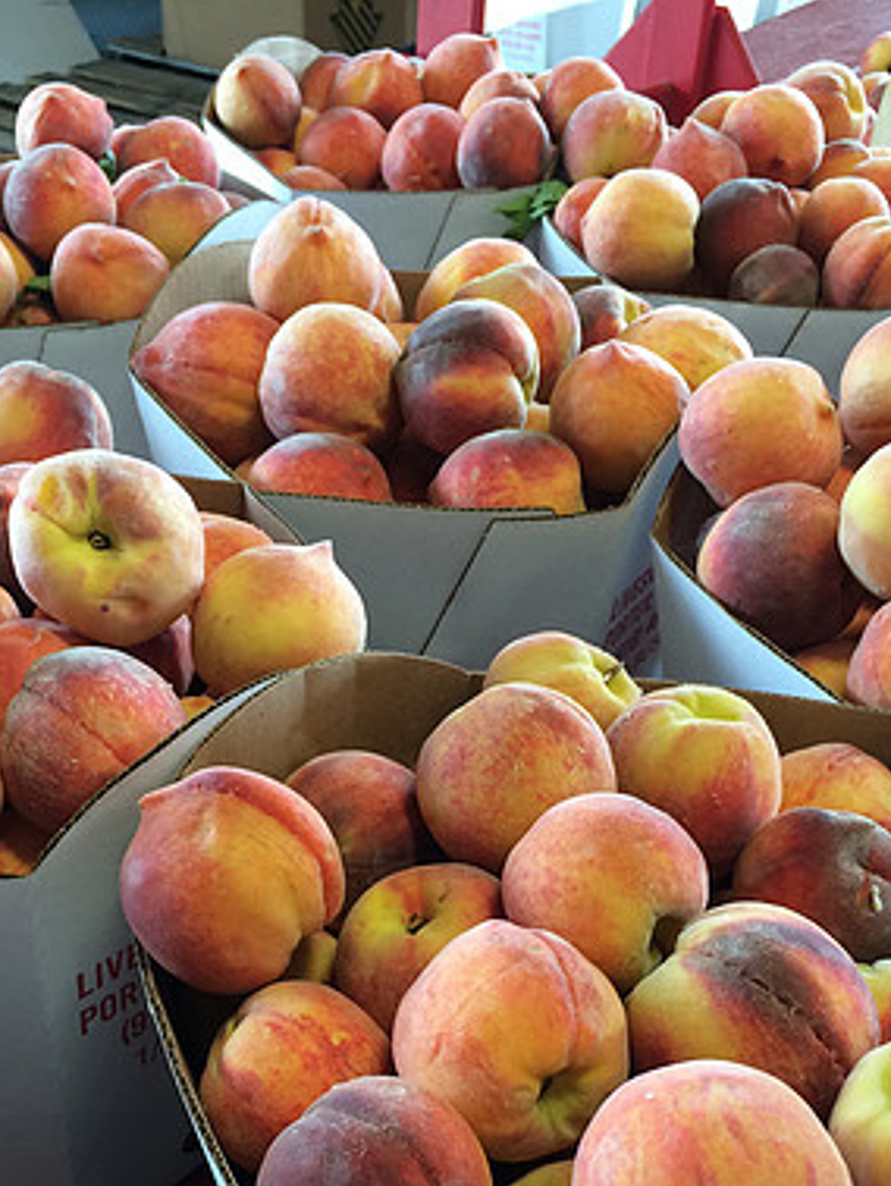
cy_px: 894
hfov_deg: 31.5
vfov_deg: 40.0
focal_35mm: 46
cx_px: 431
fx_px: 1577
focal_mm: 4.12
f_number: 2.2
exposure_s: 1/30
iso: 40
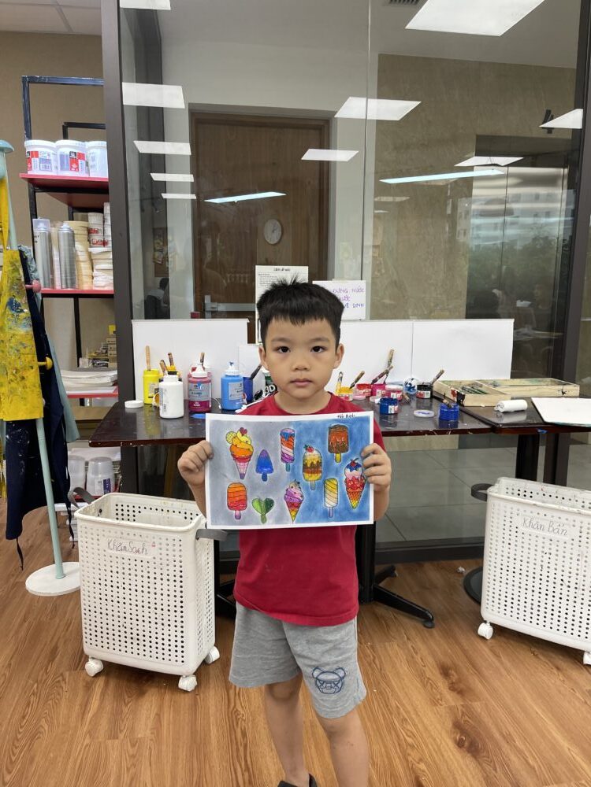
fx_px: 569
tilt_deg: -10.2
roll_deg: -1.7
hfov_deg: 54.9
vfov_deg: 69.4
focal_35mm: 25
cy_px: 394
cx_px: 296
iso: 125
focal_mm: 5.1
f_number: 1.6
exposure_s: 1/121
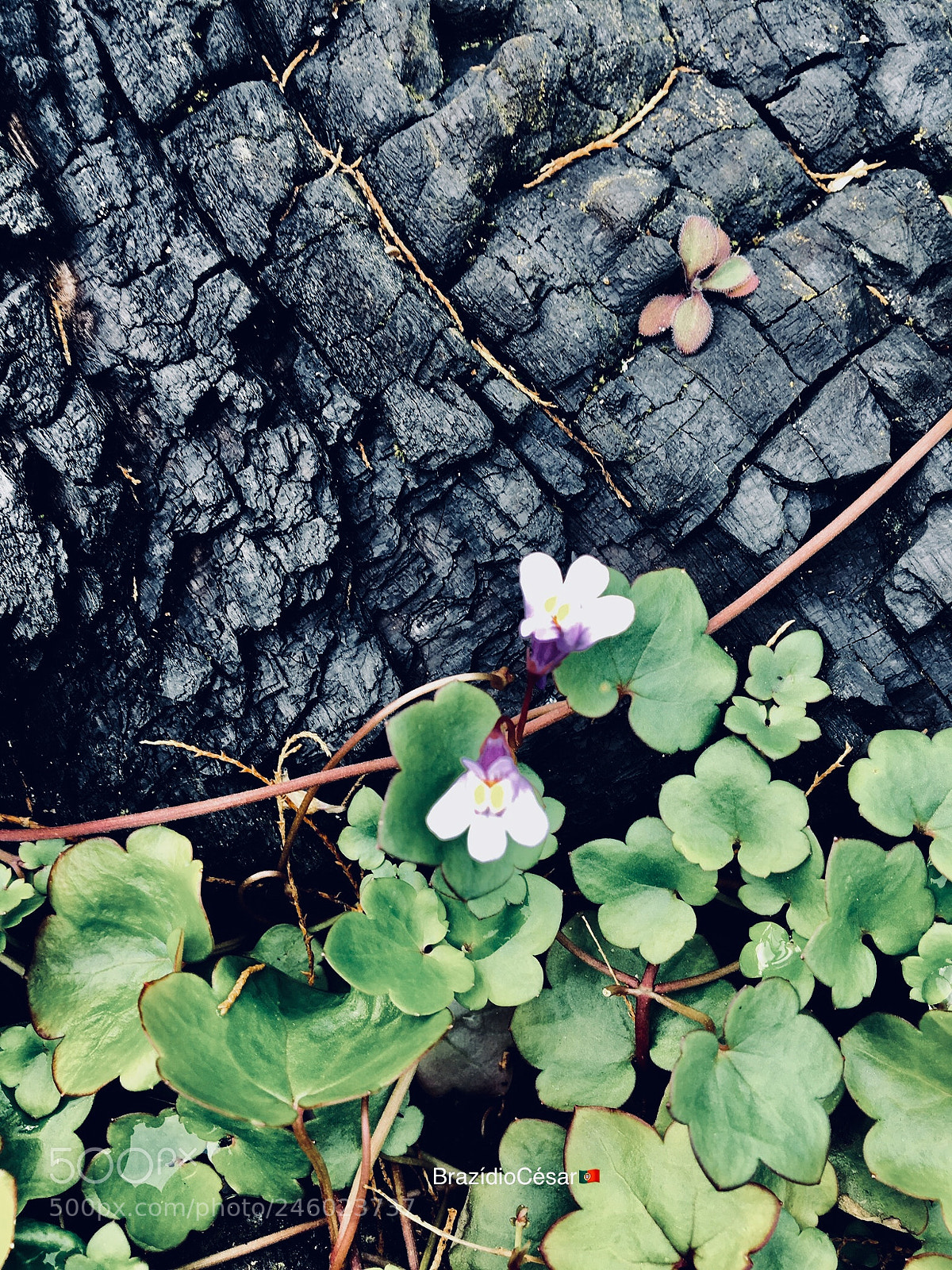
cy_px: 635
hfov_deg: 48.2
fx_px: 1063
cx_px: 476
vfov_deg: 61.7
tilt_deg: -81.5
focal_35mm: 29
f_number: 2.2
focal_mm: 4.15
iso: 25
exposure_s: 1/112
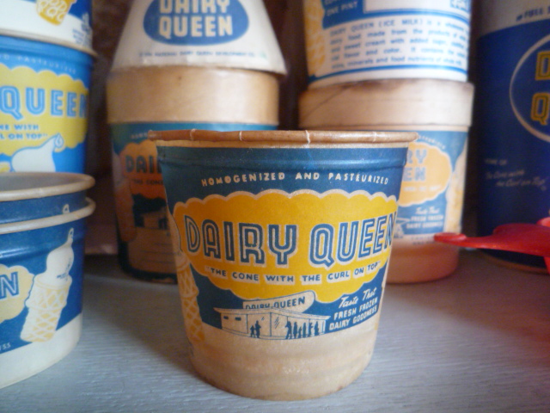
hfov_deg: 69.4
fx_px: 397
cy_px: 206
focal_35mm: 25
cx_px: 275
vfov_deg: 54.9
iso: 400
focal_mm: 4.4
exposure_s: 1/20
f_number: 2.8
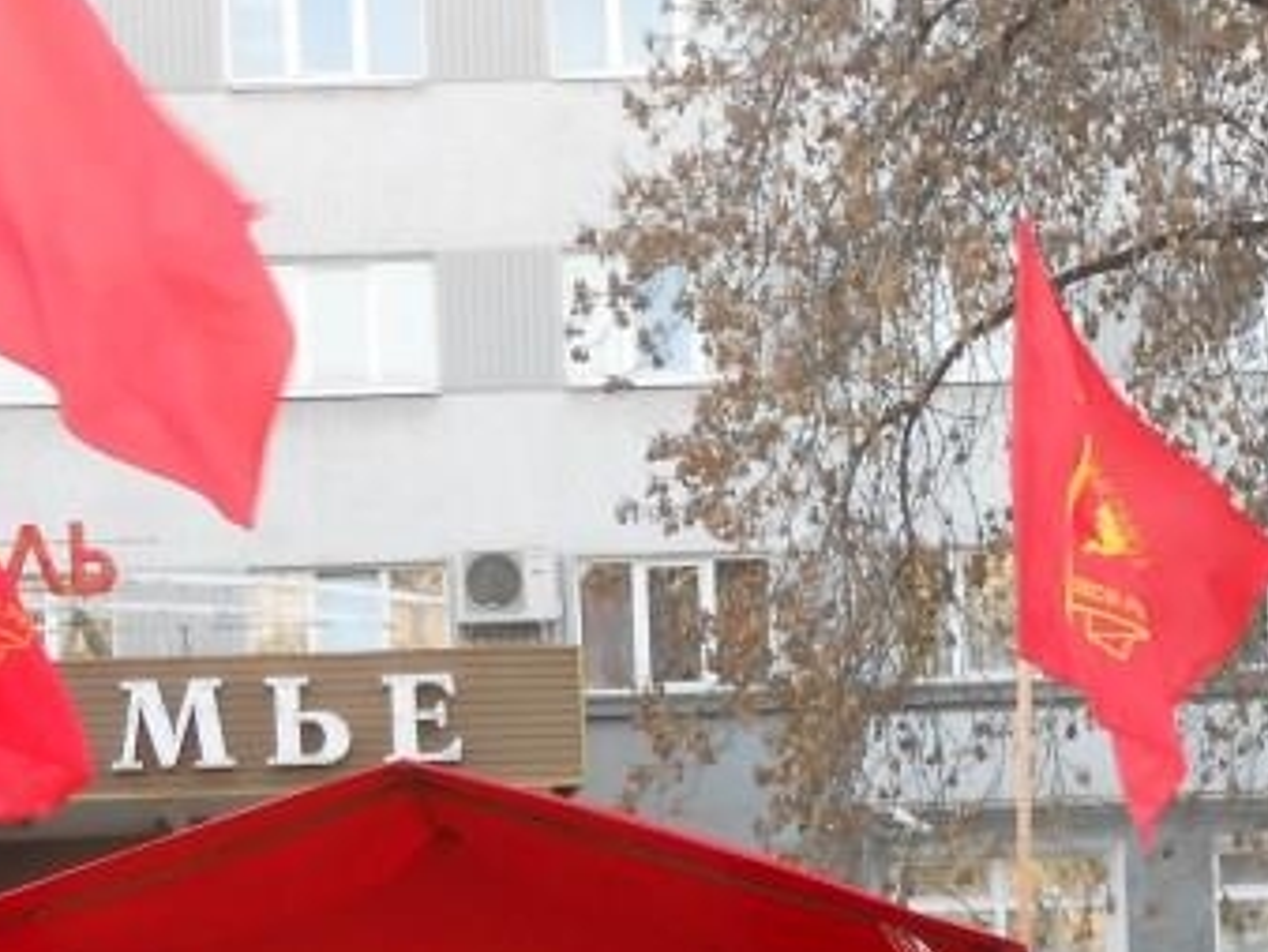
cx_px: 563
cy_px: 1064
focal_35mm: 103
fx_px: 3776
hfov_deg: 19.1
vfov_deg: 14.1
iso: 80
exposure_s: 1/50
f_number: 3.9
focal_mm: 6
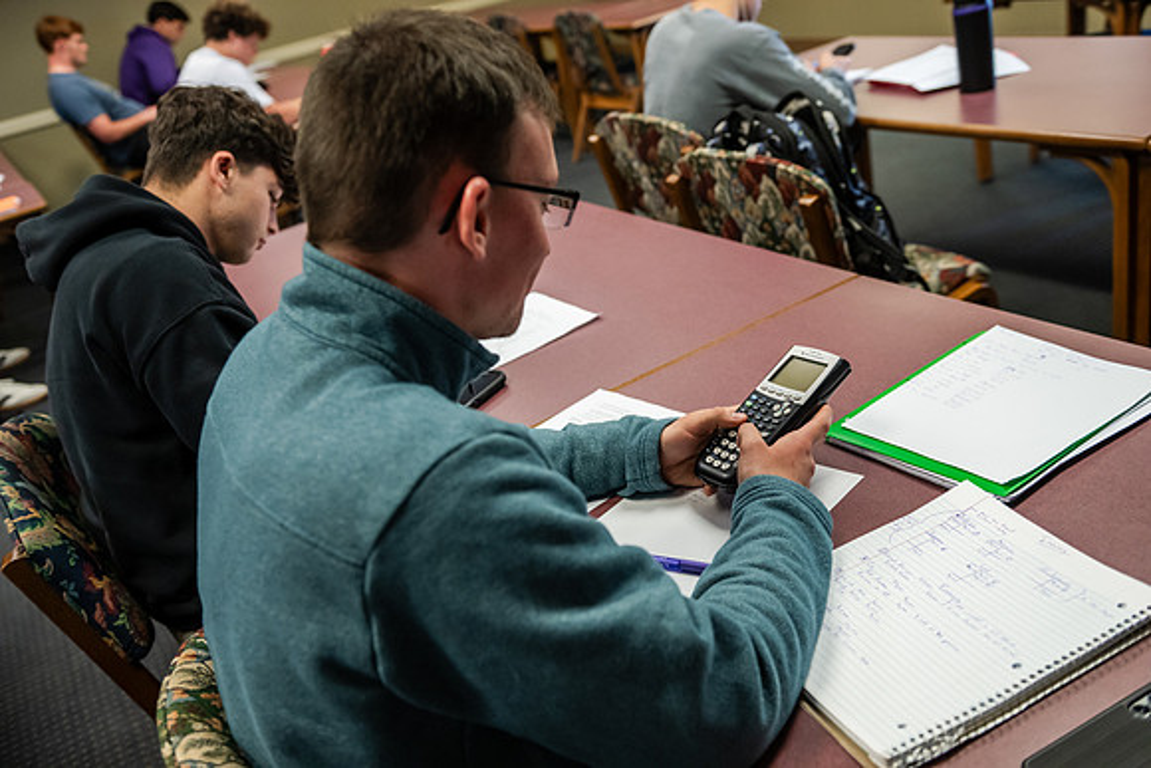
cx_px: 576
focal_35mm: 32
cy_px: 384
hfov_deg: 58.7
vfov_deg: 41.1
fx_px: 1023
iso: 2000
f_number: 3.5
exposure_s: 1/200
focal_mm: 32
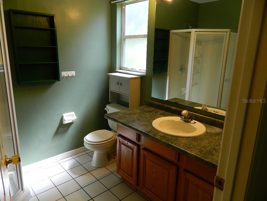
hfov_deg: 69.4
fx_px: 193
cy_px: 100
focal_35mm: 25
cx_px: 134
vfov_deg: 54.9
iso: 80
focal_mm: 4.5
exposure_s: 1/30
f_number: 3.1
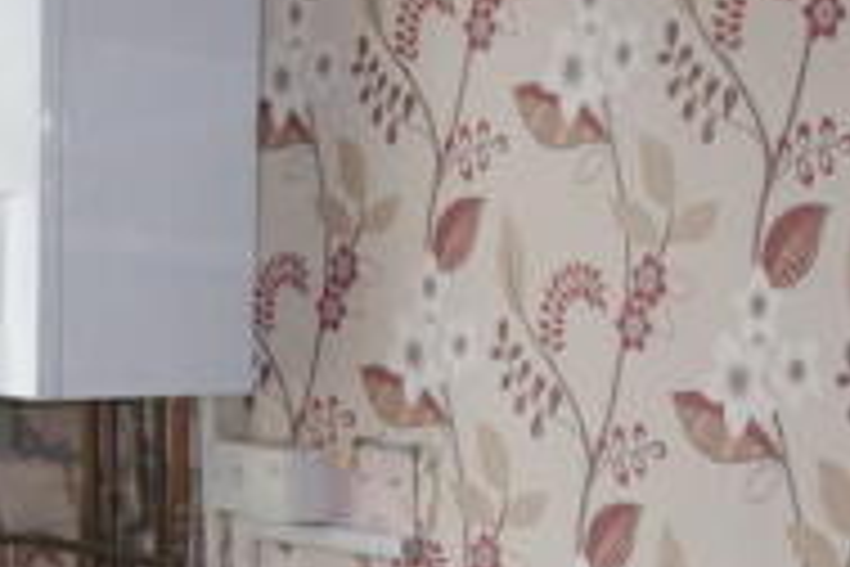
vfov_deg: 10.1
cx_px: 528
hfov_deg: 15.2
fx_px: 3187
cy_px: 479
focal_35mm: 135
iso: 400
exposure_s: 1/60
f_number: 5.6
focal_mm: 26
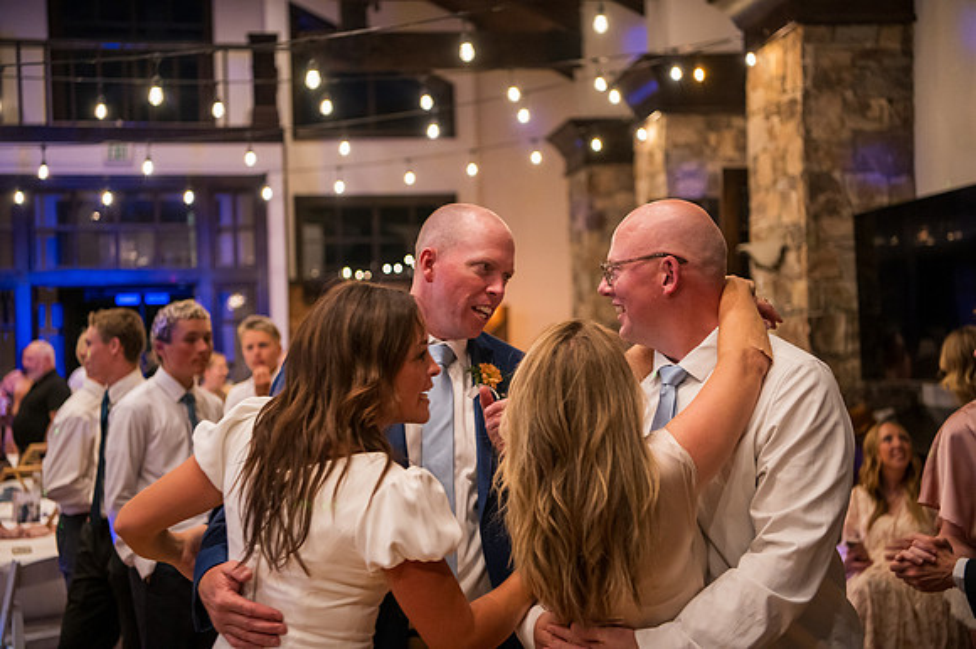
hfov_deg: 39.6
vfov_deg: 27.0
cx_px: 488
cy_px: 324
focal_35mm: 50
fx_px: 1355
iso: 6400
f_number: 2.8
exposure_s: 1/200
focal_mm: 50
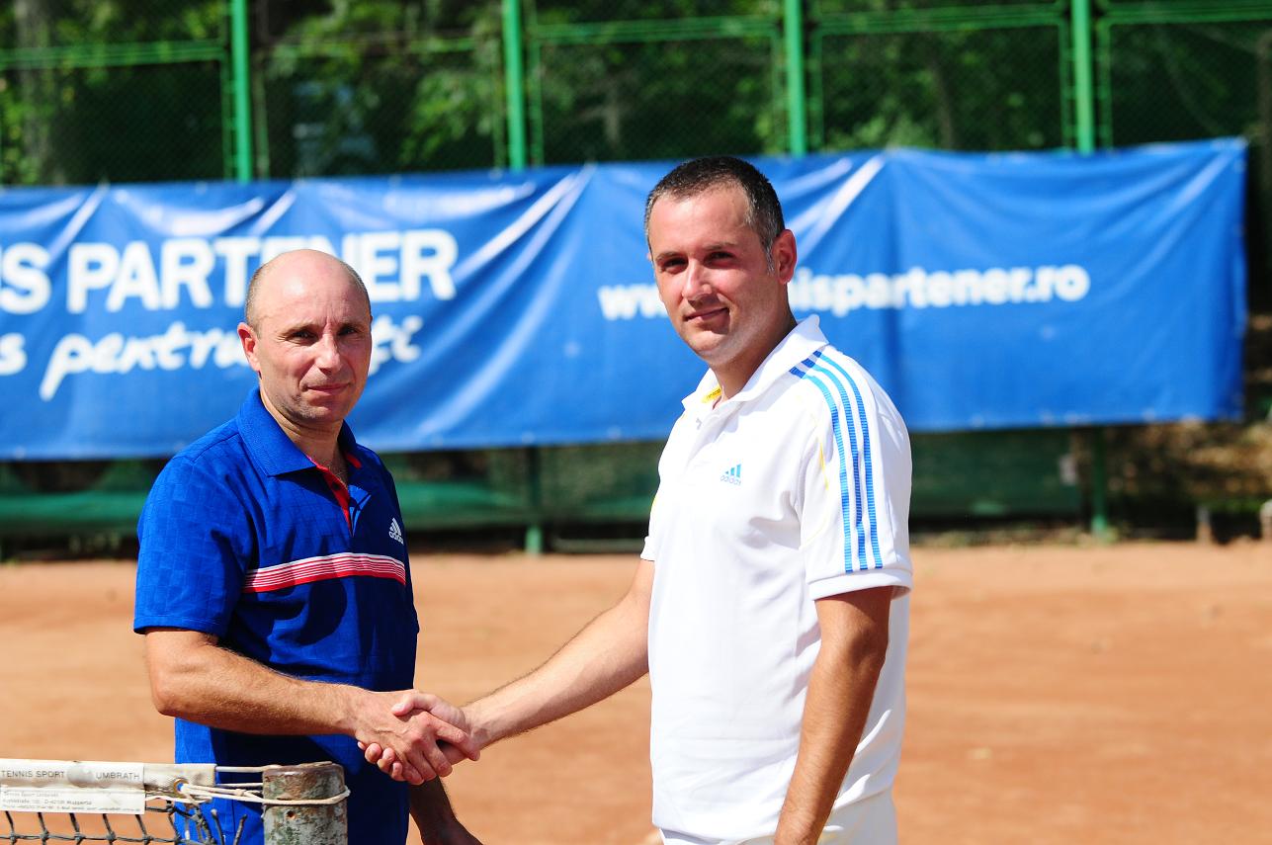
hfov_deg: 16.7
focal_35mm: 123
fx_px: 4341
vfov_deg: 11.1
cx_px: 636
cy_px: 422
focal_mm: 82
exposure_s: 1/3200
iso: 320
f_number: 4.5
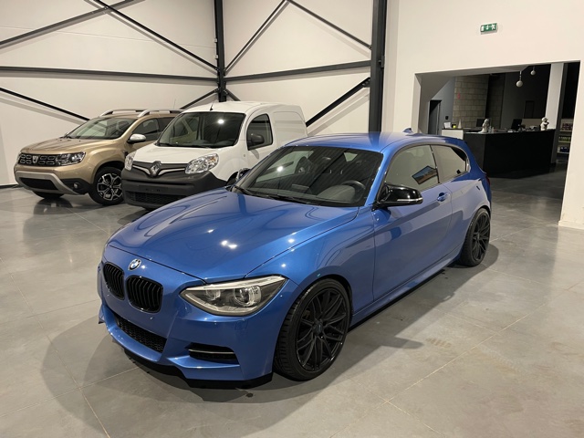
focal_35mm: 26
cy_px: 219
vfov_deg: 53.1
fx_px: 439
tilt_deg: -14.7
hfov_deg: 67.3
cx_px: 292
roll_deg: +0.0
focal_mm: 4.2
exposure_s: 1/50
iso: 100
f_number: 1.6
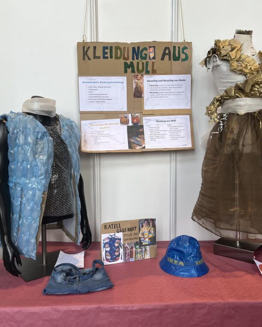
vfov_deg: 52.8
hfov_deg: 43.3
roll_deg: +0.0
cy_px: 163
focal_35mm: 34
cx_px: 137
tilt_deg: -6.3
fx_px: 330
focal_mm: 5.1
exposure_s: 1/100
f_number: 1.6
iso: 50
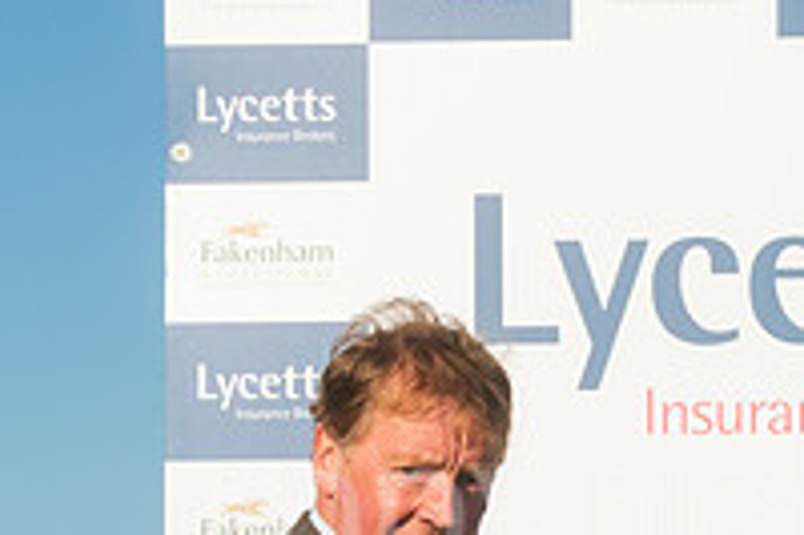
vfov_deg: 4.9
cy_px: 764
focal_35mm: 276
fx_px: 6159
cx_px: 708
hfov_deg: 7.5
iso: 400
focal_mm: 95
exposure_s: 1/250
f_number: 22
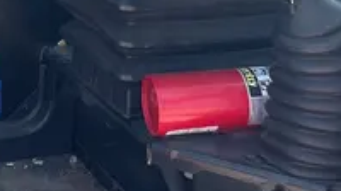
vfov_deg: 10.7
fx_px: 939
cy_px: -182
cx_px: 20
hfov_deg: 20.1
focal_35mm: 104
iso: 50
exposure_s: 1/845
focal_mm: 5.1
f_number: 1.6
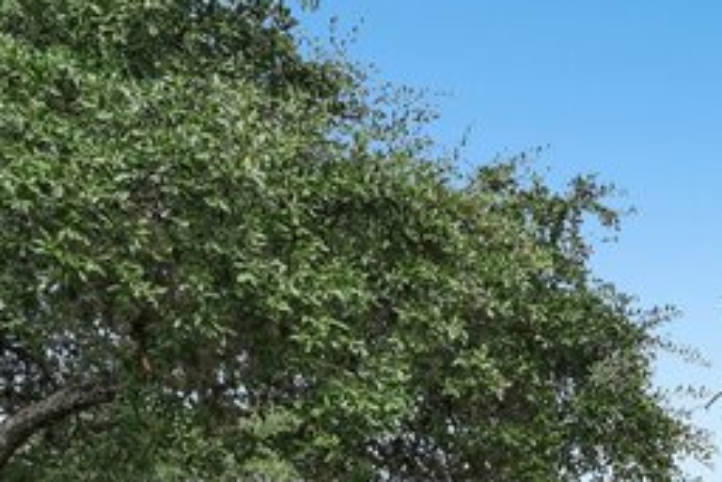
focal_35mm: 45
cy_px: 585
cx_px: 759
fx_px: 903
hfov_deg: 37.7
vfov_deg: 26.4
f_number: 8
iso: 400
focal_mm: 18
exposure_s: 1/250
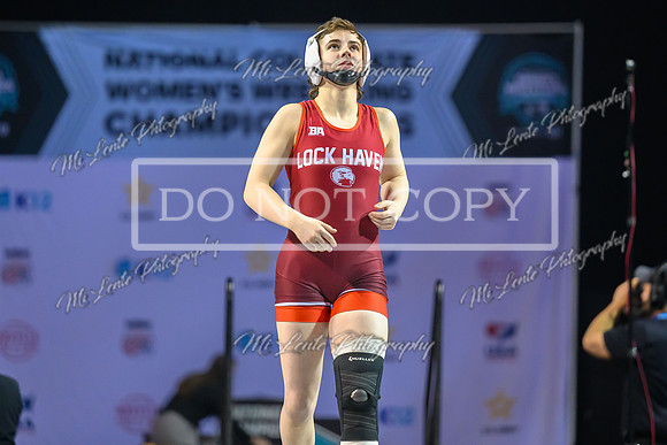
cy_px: 162
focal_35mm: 206
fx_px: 3812
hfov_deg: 10.0
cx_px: 327
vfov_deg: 6.7
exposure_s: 1/800
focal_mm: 160
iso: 5000
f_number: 2.8
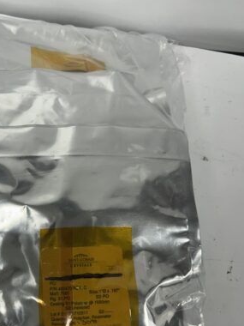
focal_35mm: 41
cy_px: 202
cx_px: 64
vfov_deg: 45.4
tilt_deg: -69.3
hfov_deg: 34.5
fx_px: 385
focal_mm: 5.7
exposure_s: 1/121
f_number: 1.5
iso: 40
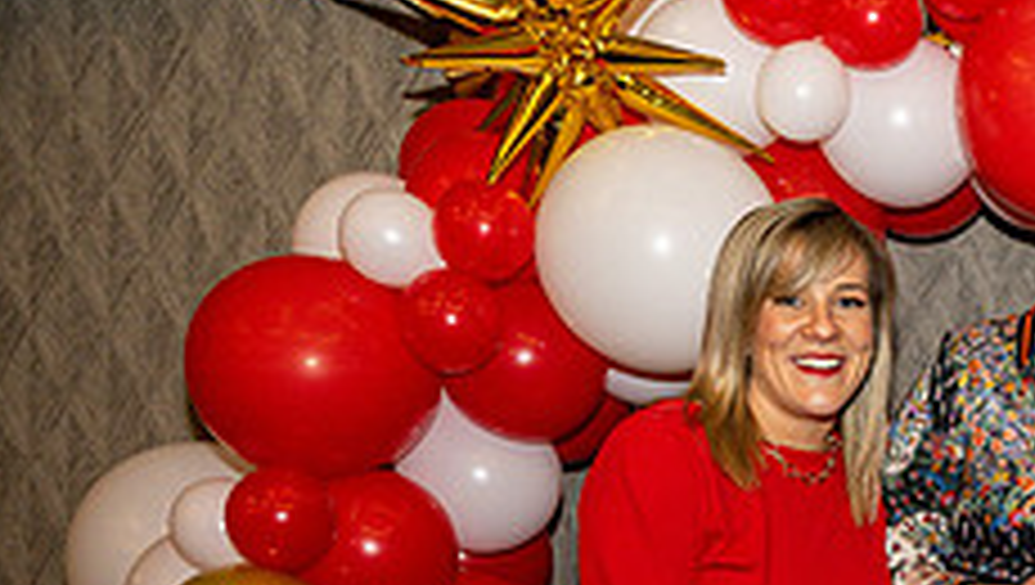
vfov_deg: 16.1
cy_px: 723
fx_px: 1978
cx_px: 1266
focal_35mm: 72
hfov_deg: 26.0
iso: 500
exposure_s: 1/125
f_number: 3.5
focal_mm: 24
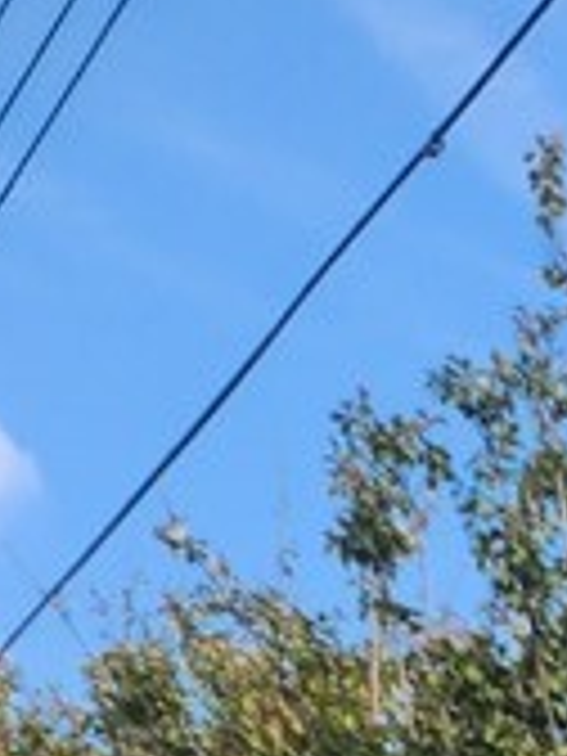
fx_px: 3189
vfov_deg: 10.6
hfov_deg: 8.9
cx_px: 1490
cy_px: 2052
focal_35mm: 146
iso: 50
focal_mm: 5
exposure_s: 1/1559
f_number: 1.8
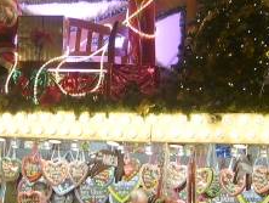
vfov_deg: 15.4
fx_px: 747
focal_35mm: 96
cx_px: 101
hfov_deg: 20.4
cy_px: 62
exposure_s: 1/15
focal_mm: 5.8
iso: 100
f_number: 2.8
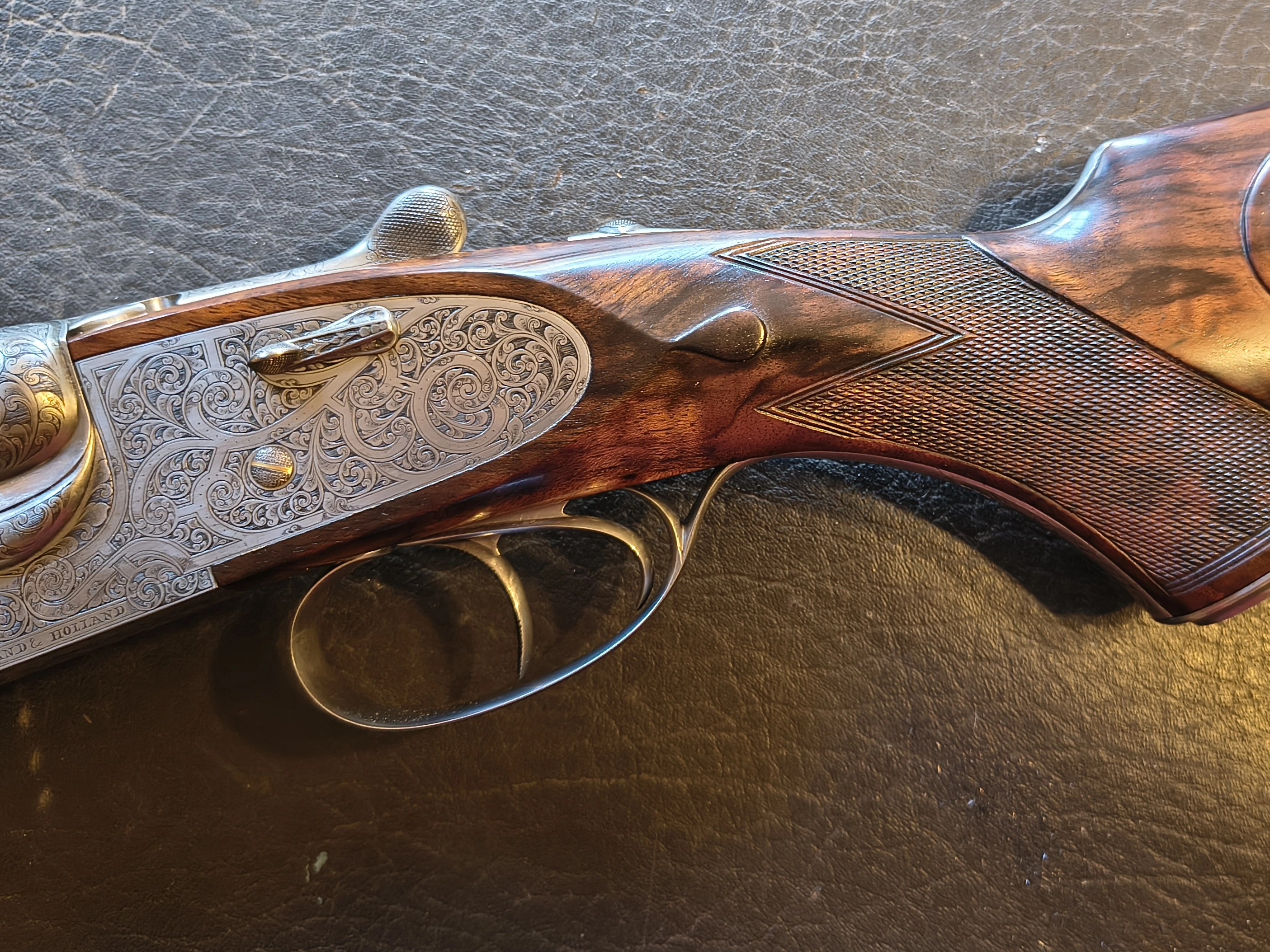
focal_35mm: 35
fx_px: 1284
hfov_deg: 52.0
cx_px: 798
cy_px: 344
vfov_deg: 40.4
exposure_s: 1/60
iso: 1138
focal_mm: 5.56
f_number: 1.8
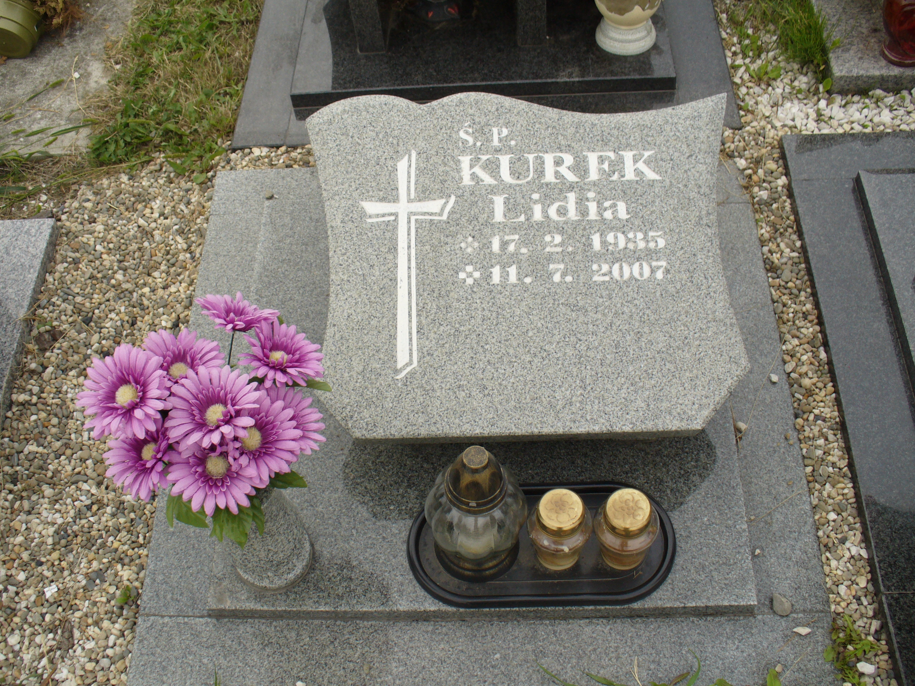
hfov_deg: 50.1
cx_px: 458
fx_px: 978
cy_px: 343
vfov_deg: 38.7
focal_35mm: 37
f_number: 5.6
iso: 80
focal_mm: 6.1
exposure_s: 1/200
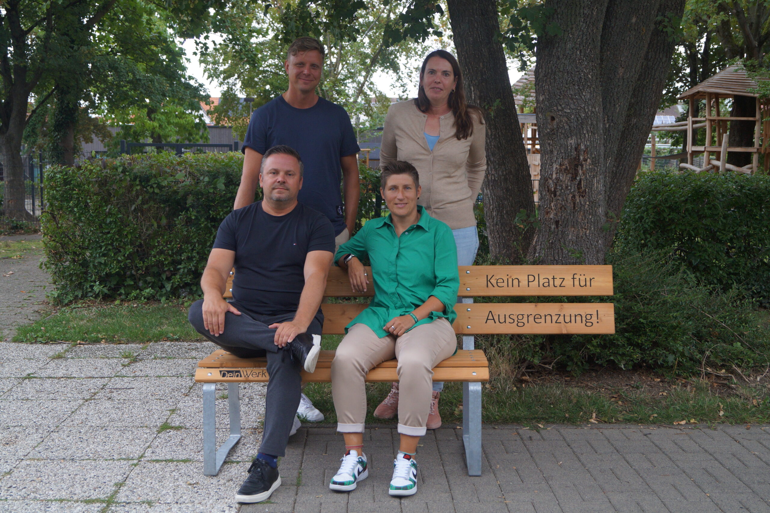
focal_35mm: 42
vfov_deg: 31.9
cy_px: 256
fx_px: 898
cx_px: 385
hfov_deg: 46.4
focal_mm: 28
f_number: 4.5
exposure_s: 1/160
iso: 640
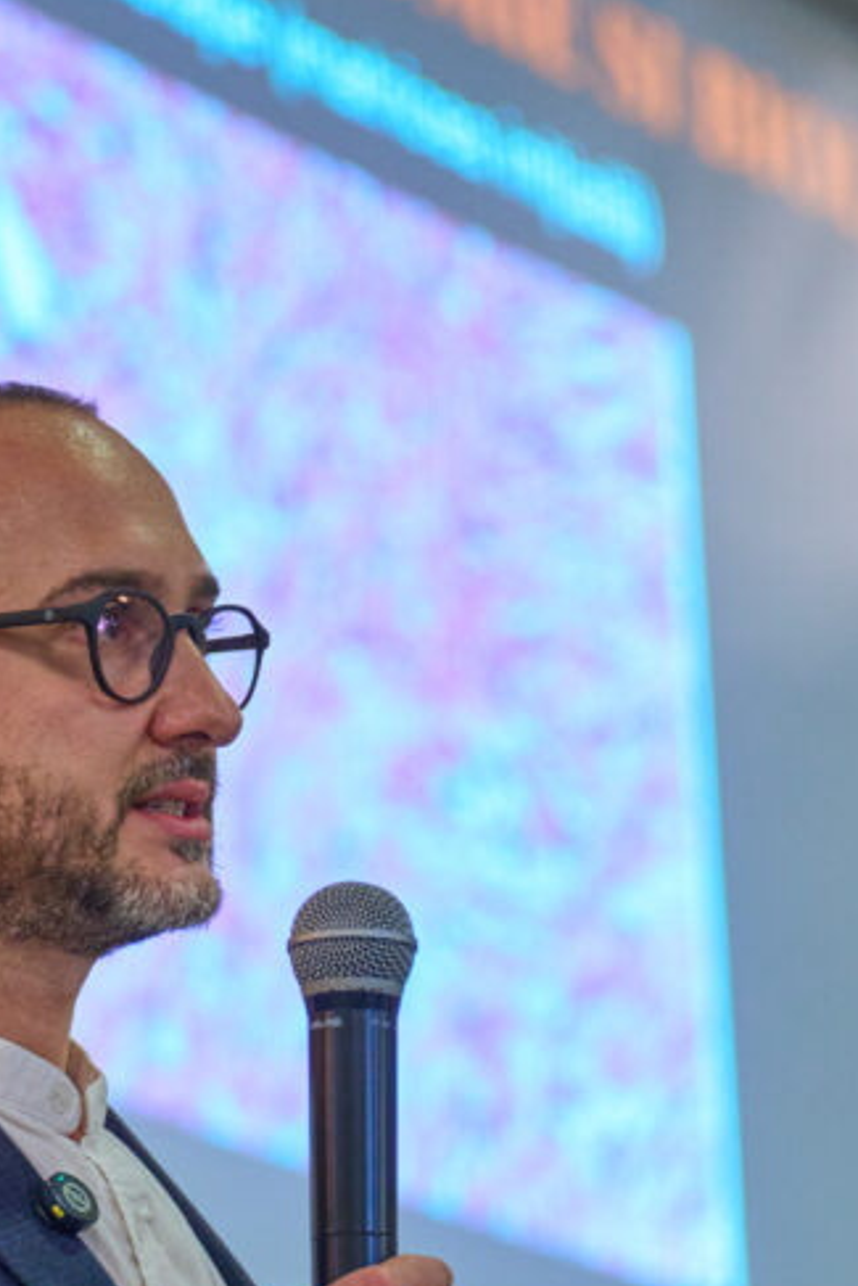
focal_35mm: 253
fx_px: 9038
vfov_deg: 8.1
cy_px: 1157
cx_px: 275
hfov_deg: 5.4
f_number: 2.8
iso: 2500
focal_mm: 107
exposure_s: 1/100
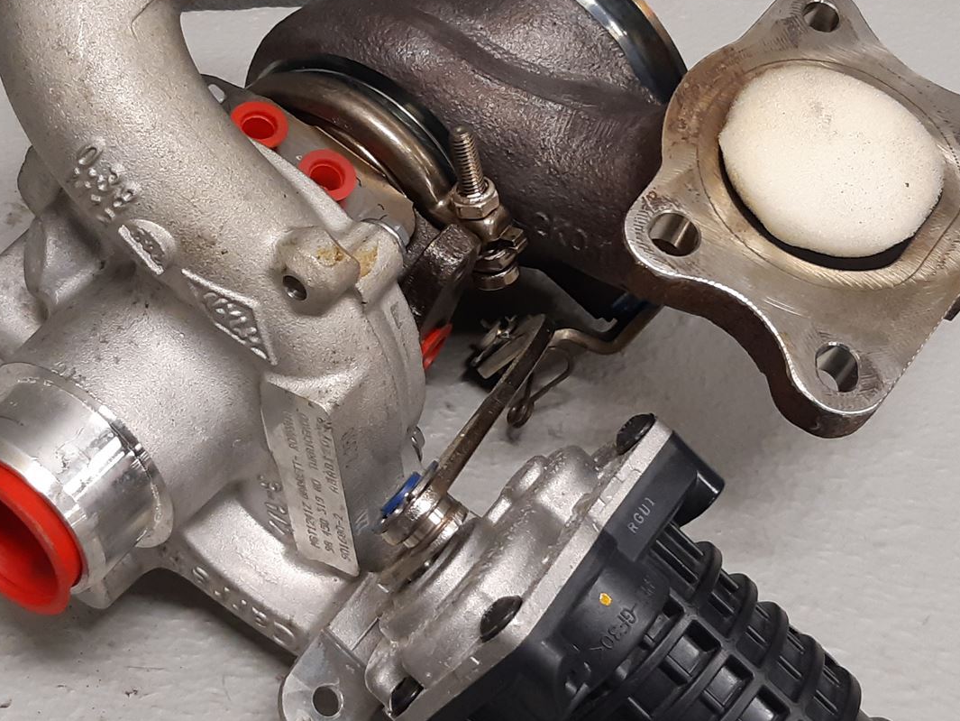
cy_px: 304
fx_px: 1387
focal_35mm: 50
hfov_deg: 38.0
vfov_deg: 29.1
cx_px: 382
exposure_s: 1/50
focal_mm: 3.93
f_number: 1.7
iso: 160
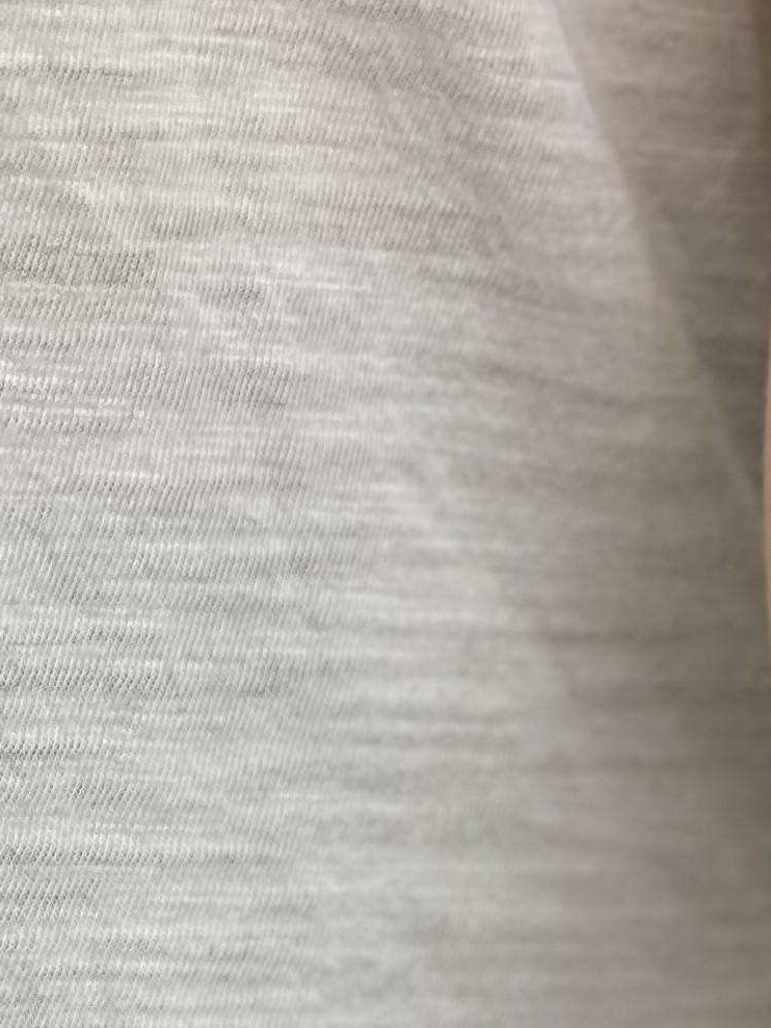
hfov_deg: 6.8
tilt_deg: -19.9
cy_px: 1549
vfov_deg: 9.1
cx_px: 1443
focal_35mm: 212
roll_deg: -2.6
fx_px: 6294
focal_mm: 6
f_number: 2
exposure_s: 1/294
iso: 20
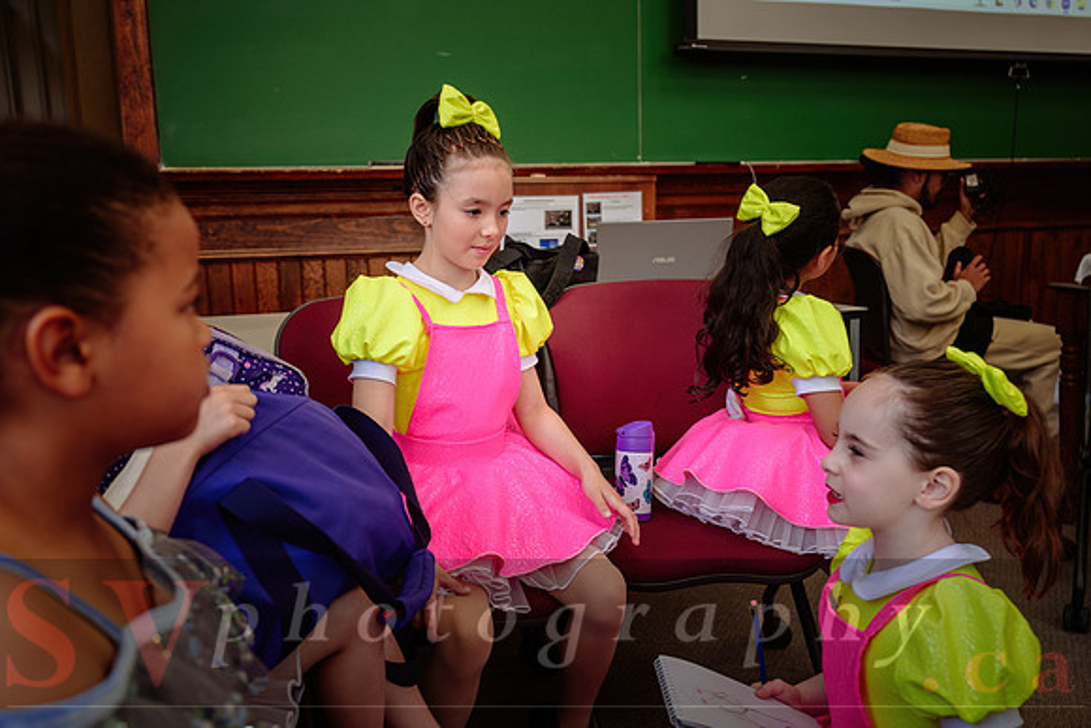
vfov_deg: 41.7
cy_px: 364
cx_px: 546
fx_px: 955
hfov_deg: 59.5
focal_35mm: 32
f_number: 4
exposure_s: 1/125
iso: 500
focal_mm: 31.5
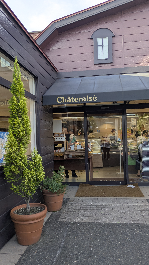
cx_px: 82
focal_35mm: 28
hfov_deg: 41.4
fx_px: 197
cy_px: 135
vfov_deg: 67.9
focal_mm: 5.43
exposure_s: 1/285
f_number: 1.89
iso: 47
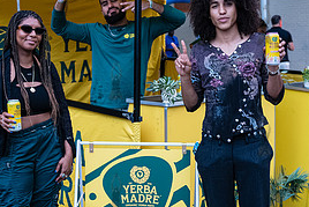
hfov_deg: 26.5
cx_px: 115
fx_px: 653
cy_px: 80
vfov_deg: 17.9
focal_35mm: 76
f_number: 3.5
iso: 5000
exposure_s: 1/400
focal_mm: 35
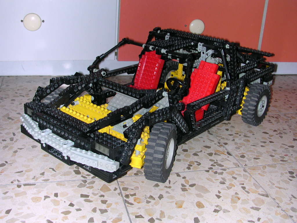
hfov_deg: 43.9
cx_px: 148
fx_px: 369
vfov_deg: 33.6
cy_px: 112
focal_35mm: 43
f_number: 2.9
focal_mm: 6.6
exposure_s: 1/60
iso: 100
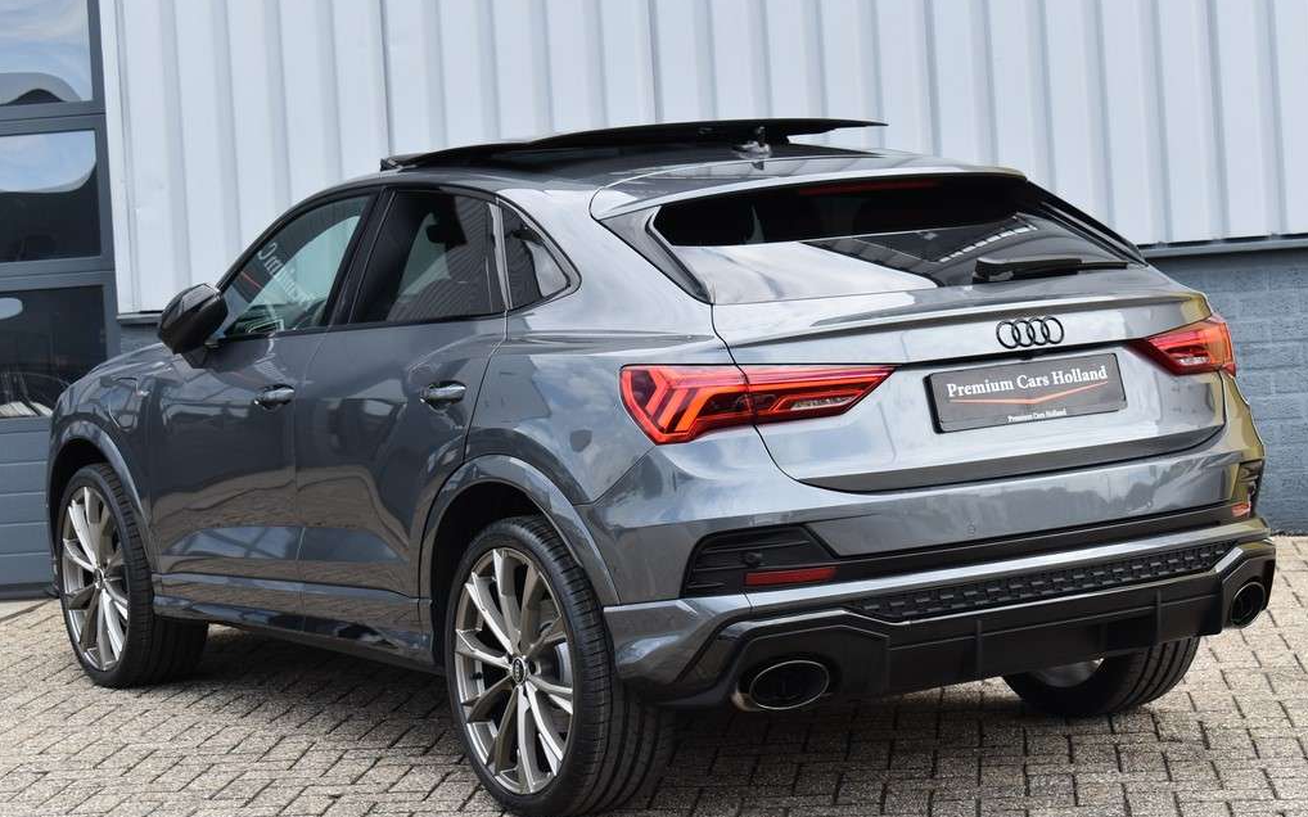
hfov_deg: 25.8
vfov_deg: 16.3
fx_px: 2851
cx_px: 655
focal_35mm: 80
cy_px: 412
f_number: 8
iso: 280
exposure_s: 1/250
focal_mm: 52
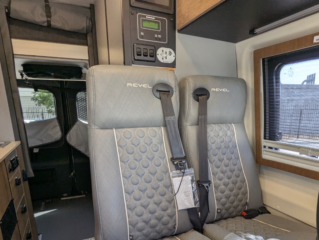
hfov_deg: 68.9
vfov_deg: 53.1
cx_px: 183
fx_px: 231
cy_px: 173
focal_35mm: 25
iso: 142
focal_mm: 2.35
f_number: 2.2
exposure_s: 1/161
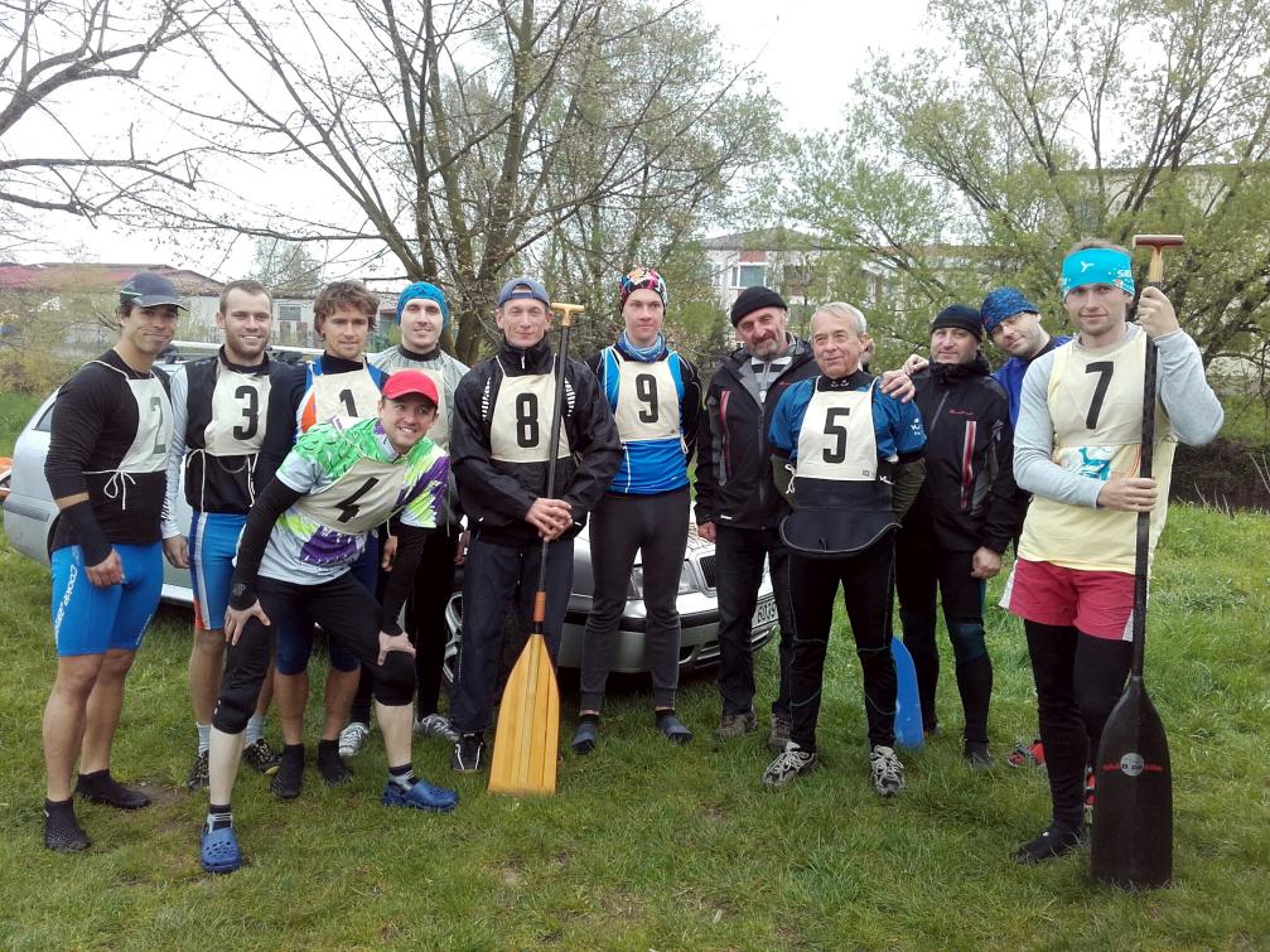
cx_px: 635
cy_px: 476
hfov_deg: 58.4
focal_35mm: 31
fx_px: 1137
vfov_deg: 45.4
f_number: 2.2
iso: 50
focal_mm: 3.31
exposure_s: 1/168
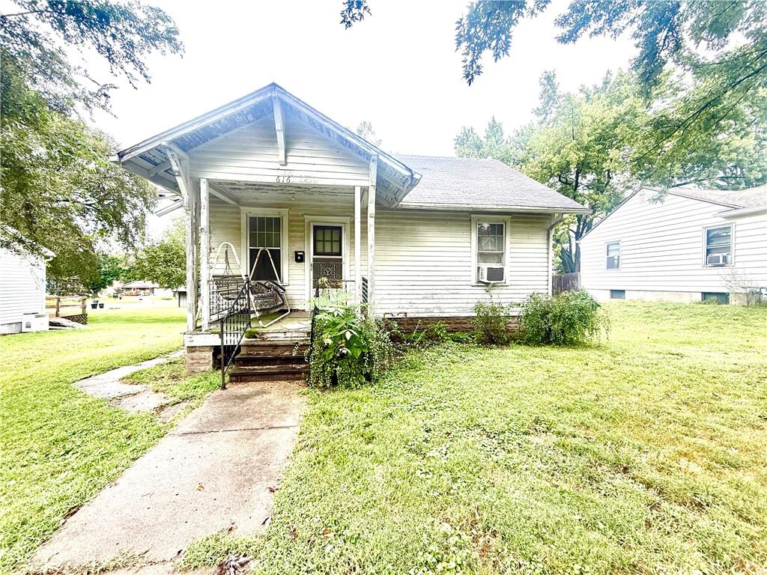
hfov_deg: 102.1
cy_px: 288
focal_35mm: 14
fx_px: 310
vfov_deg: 85.7
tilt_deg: -1.0
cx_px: 384
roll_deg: -0.4
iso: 50
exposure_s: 1/163
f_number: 2.2
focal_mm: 2.22
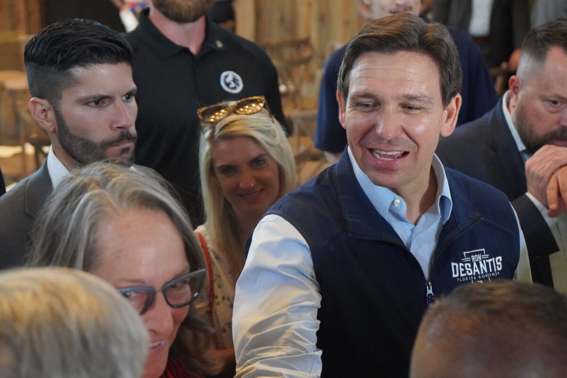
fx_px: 1087
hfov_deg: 29.2
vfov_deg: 19.7
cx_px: 284
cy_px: 189
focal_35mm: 69
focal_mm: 46
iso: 6400
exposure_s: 1/80
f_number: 4
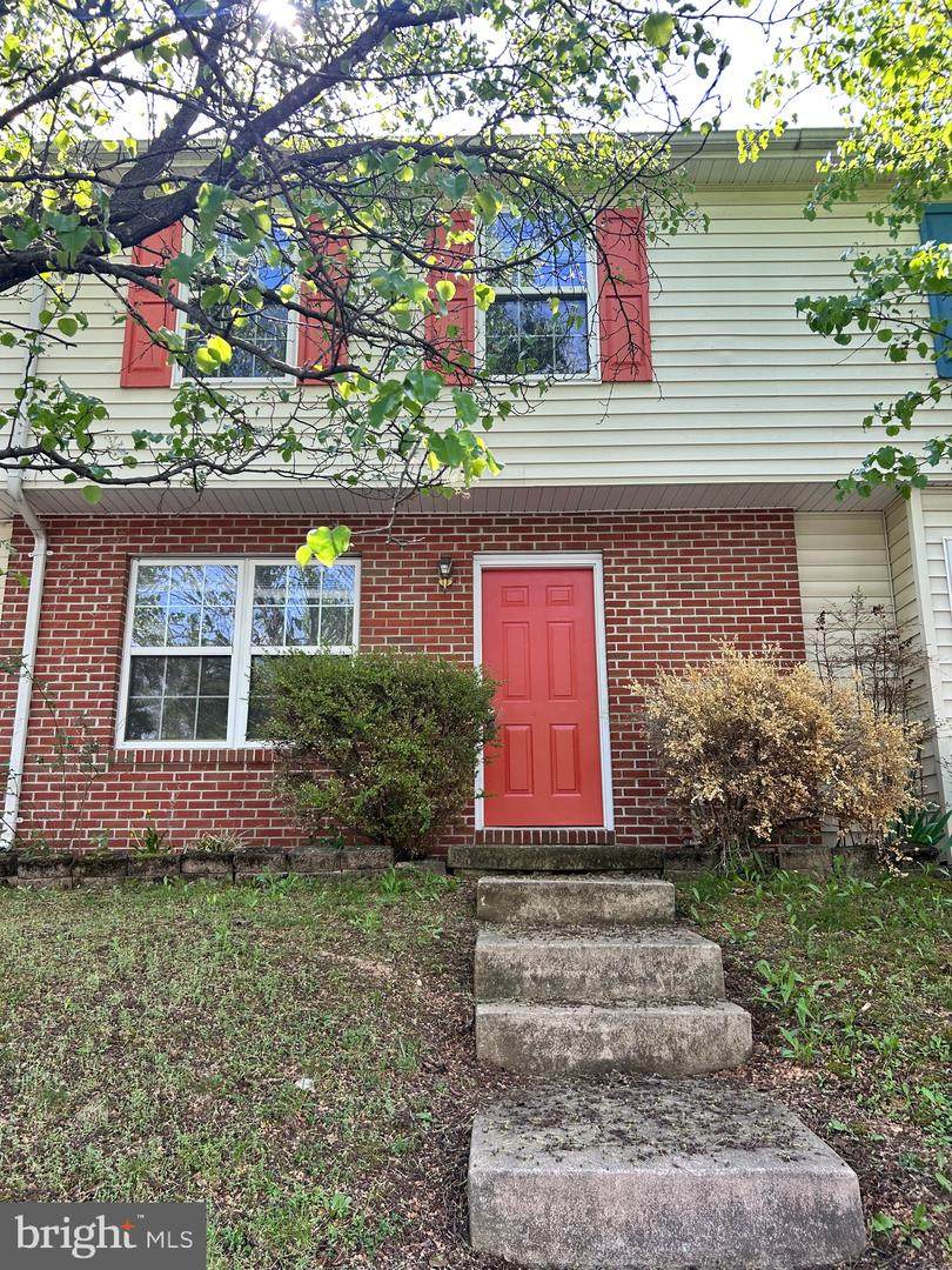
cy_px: 635
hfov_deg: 53.1
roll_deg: -1.1
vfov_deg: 67.3
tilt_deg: +14.2
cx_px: 476
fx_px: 953
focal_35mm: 26
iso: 50
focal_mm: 5.7
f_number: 1.5
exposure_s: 1/384
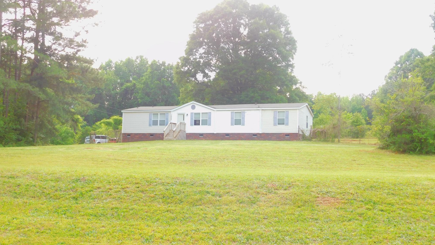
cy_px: 149
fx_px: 461
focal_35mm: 40
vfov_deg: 29.6
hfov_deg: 50.5
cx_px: 220
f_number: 3.5
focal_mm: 6.3
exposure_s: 1/100
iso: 125
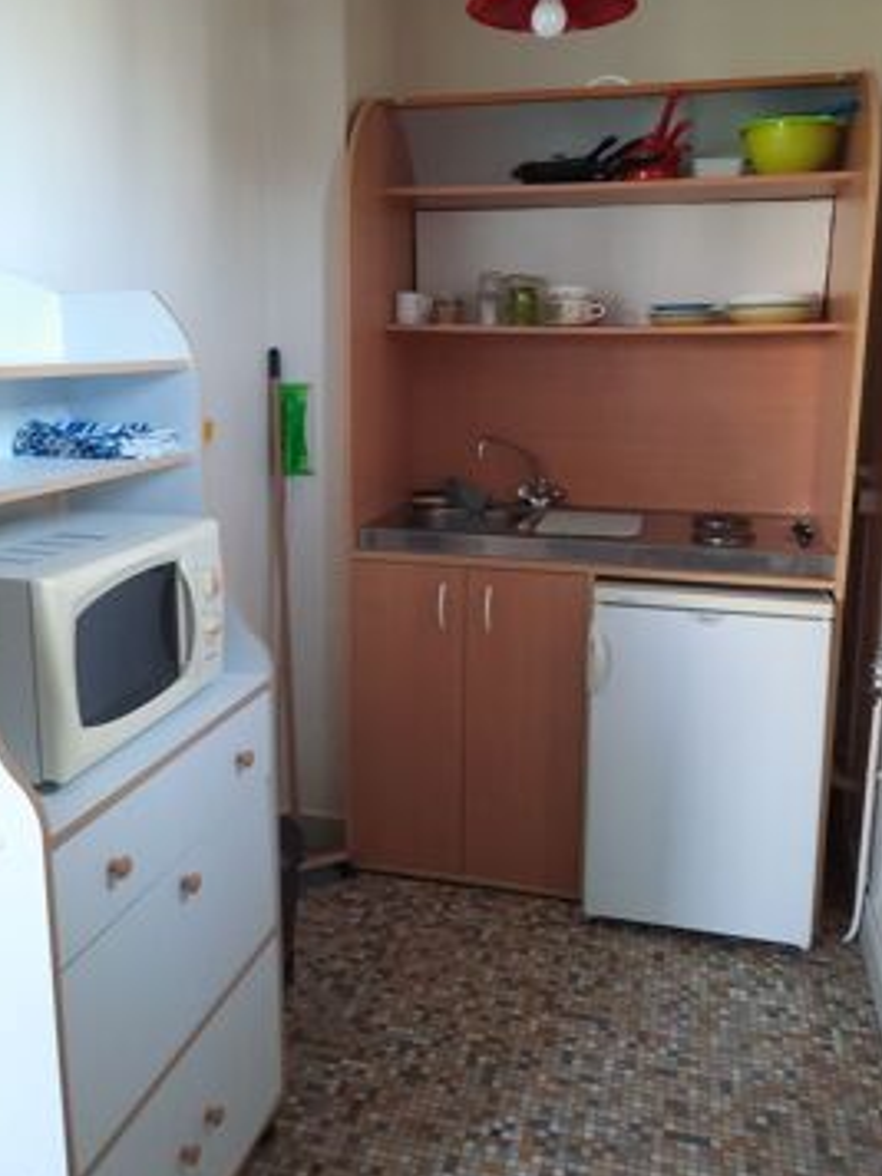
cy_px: 520
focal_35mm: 30
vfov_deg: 59.8
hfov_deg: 46.8
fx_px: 1019
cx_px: 413
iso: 200
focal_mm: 4.6
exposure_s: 1/50
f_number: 2
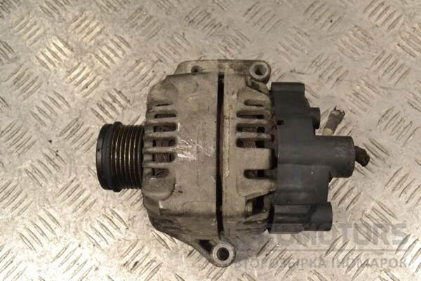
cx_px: 210
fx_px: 421
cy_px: 140
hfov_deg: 53.1
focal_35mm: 36
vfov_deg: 36.9
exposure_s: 1/320
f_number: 9
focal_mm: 24
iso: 3200
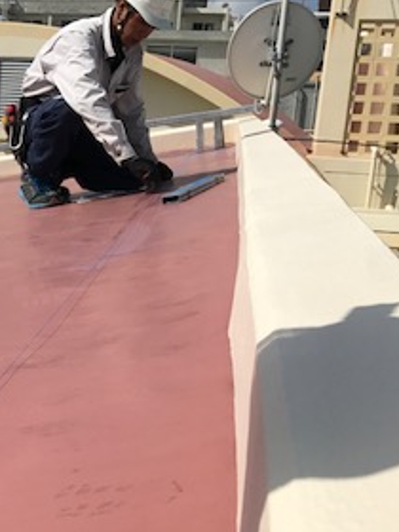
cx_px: -48
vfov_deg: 30.0
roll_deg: -2.7
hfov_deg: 21.7
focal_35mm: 64
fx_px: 984
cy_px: 355
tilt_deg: -13.9
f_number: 1.8
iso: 25
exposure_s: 1/5650
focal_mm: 3.99
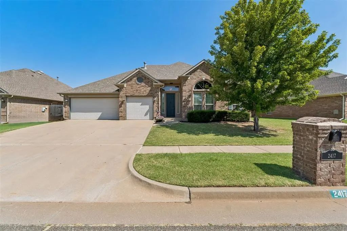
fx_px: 145
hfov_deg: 100.4
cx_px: 174
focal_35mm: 15
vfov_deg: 77.3
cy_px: 116
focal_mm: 10
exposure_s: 1/640
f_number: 10
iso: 200
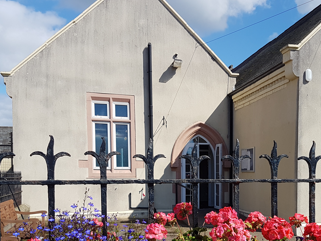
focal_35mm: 42
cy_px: 194
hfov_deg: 44.3
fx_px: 389
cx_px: 209
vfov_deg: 33.3
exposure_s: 1/2376
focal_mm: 4.2
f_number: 1.7
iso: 40
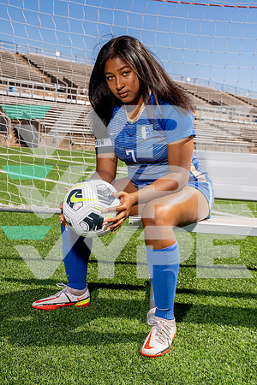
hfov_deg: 29.2
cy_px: 192
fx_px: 493
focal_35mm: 46
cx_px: 128
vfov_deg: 42.7
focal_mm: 46
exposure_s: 1/250
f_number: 7.1
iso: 100
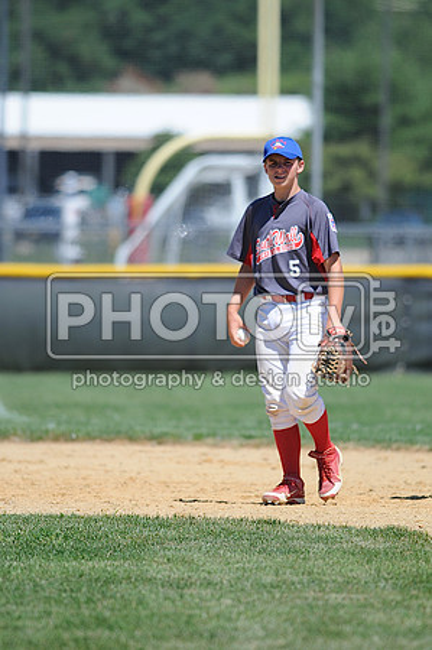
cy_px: 325
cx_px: 216
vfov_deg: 4.6
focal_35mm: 450
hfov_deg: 3.0
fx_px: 8118
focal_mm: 300
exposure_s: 1/1600
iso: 200
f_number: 4
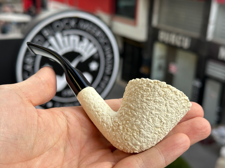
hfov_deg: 38.9
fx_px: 318
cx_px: 114
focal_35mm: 49
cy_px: 86
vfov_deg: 29.7
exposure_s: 1/435
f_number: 1.78
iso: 64
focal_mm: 6.86
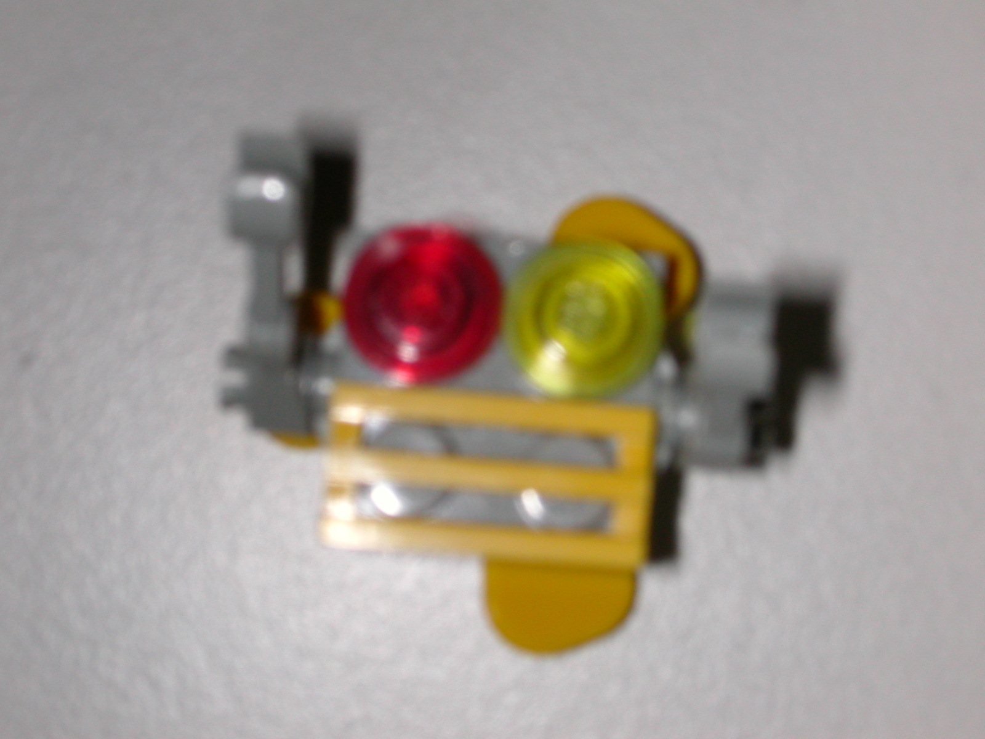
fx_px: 3159
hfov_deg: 17.7
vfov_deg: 13.3
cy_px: 370
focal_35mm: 111
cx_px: 492
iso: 100
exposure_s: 1/59.9
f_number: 8
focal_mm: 16.8
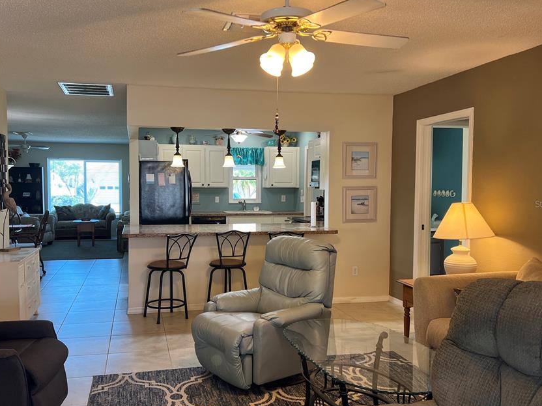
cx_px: 241
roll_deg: -0.2
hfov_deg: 56.7
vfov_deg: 44.2
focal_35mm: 32
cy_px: 204
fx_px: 501
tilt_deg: -3.2
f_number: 1.5
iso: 80
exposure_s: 1/60
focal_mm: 5.7
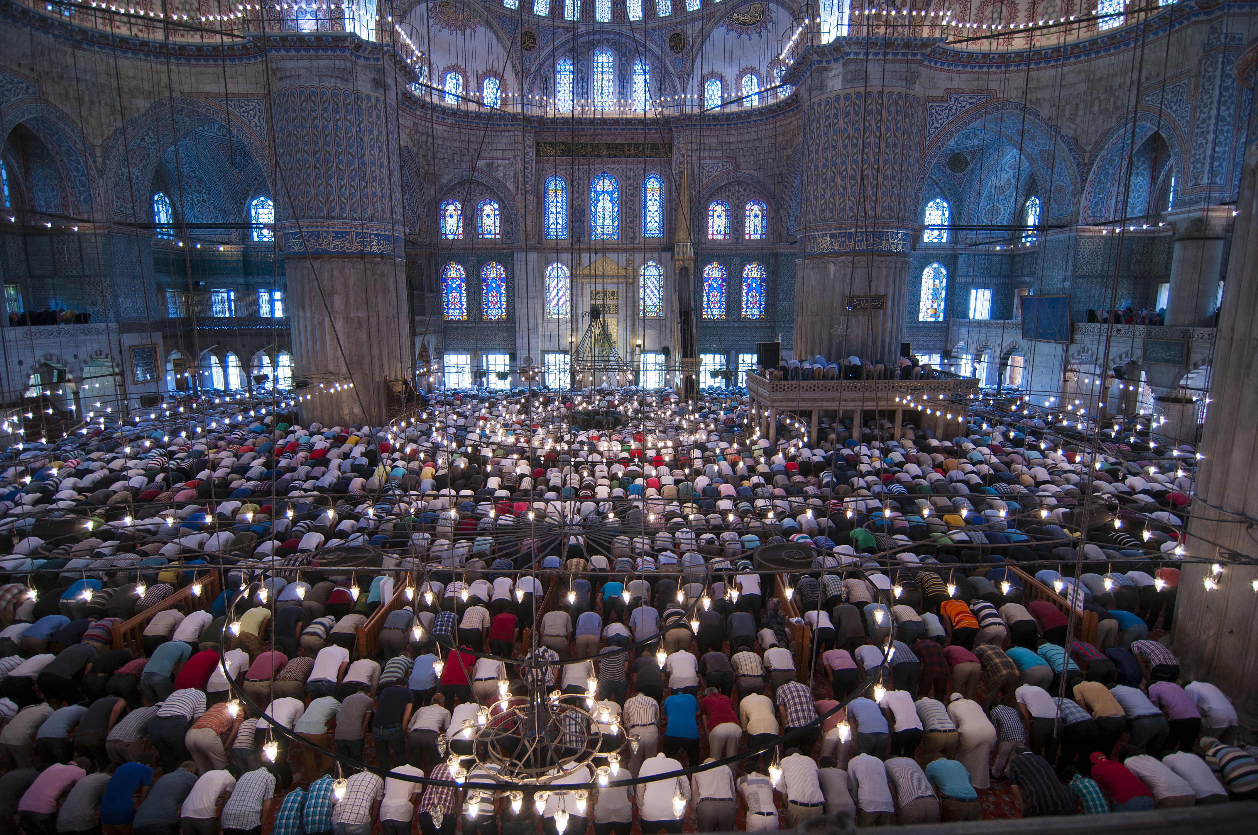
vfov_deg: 67.2
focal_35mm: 18
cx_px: 629
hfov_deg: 90.1
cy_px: 418
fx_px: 628
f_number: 4
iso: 200
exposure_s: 1/10
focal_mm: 12
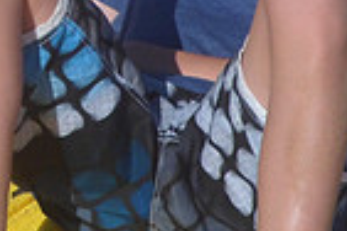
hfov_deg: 7.9
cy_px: -80
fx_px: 2477
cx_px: -135
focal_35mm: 257
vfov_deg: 5.3
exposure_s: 1/750
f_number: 5.2
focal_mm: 11.2
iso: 80
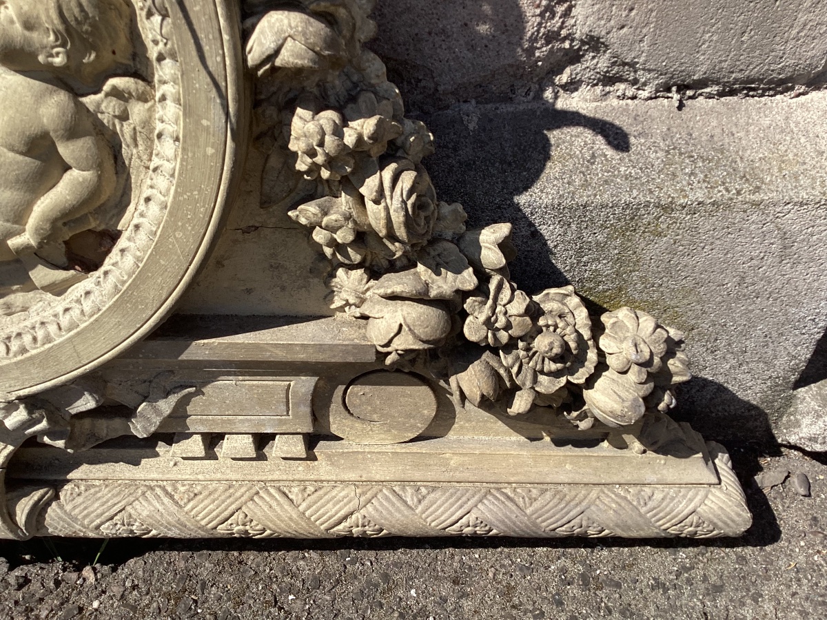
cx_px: 414
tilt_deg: -45.3
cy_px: 310
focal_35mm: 31
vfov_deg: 45.4
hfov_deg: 58.4
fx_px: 741
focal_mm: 3.3
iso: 25
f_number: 2.4
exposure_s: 1/1199
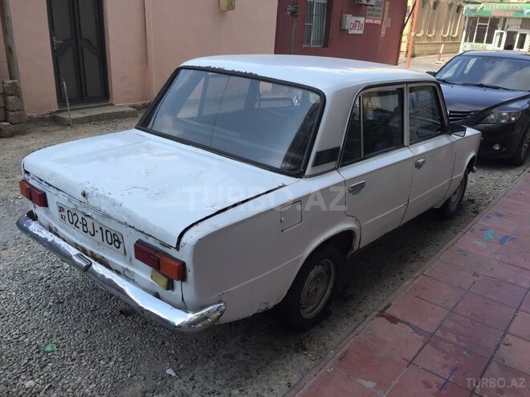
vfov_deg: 48.2
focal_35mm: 29
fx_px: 444
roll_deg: -2.5
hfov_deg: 61.7
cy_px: 198
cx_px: 265
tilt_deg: -21.3
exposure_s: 1/1236
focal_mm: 4.15
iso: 32
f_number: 2.2
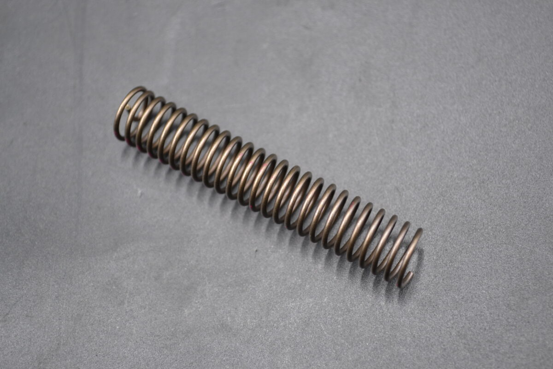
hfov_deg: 31.9
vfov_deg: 21.6
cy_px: 184
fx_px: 968
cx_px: 276
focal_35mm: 63
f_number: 5.3
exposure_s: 1/30
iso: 400
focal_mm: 42
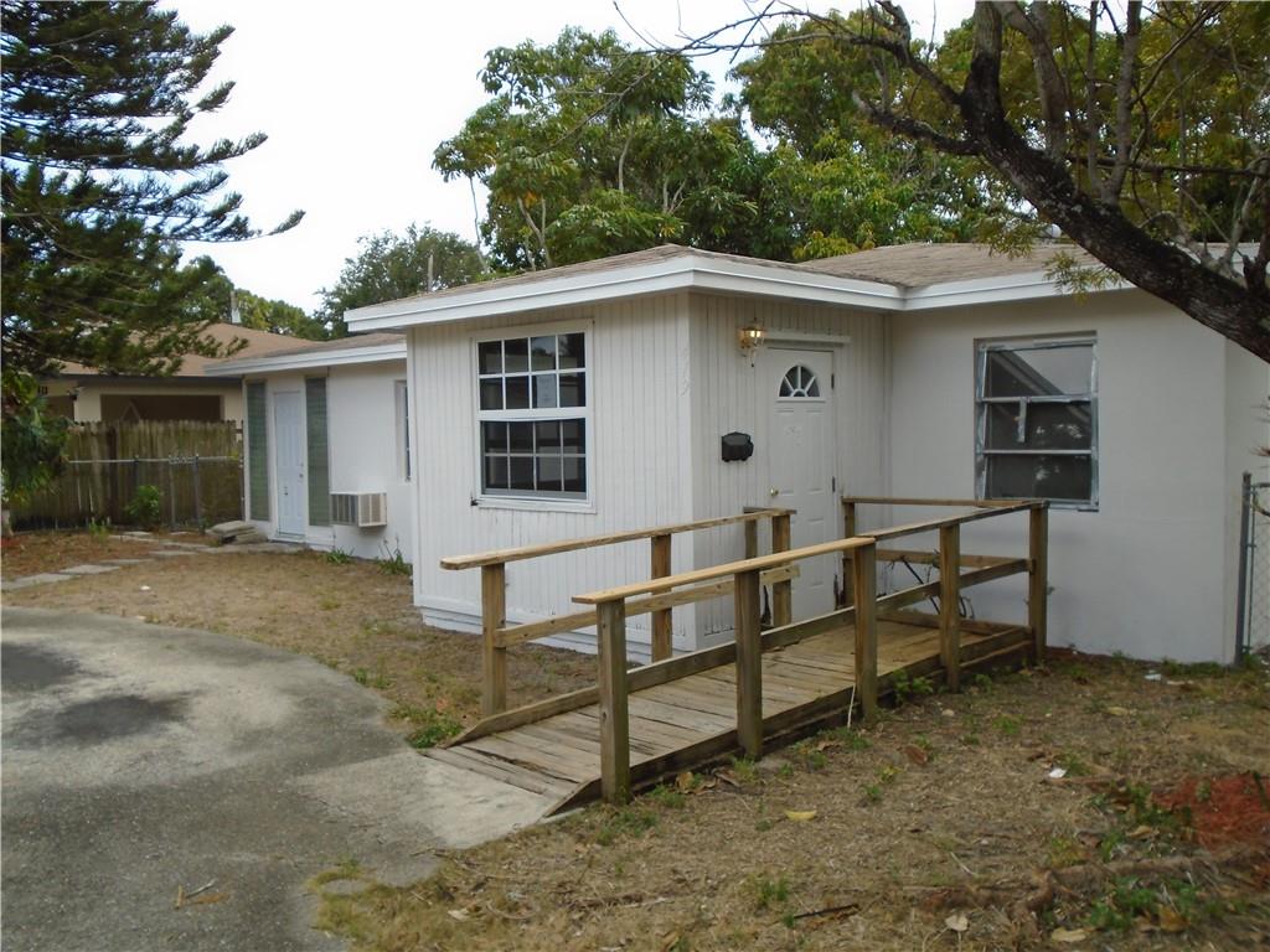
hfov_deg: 58.4
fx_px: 1137
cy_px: 476
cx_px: 635
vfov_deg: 45.4
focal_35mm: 31
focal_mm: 5.5
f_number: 3.5
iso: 100
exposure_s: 1/400
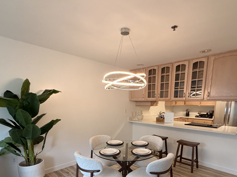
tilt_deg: -11.0
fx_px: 144
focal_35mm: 21
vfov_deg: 60.7
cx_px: 127
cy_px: 128
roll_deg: +2.8
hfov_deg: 78.9
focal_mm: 2.22
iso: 320
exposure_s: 1/120
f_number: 2.2
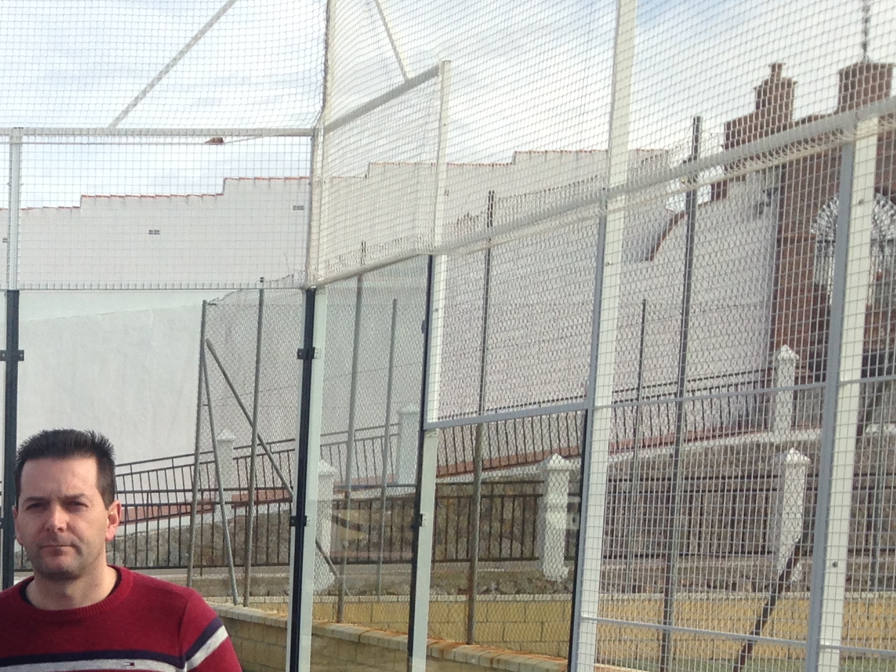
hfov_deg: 21.8
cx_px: -179
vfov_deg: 17.0
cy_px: 787
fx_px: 2148
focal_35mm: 83
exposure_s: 1/951
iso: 50
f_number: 2.4
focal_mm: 4.12
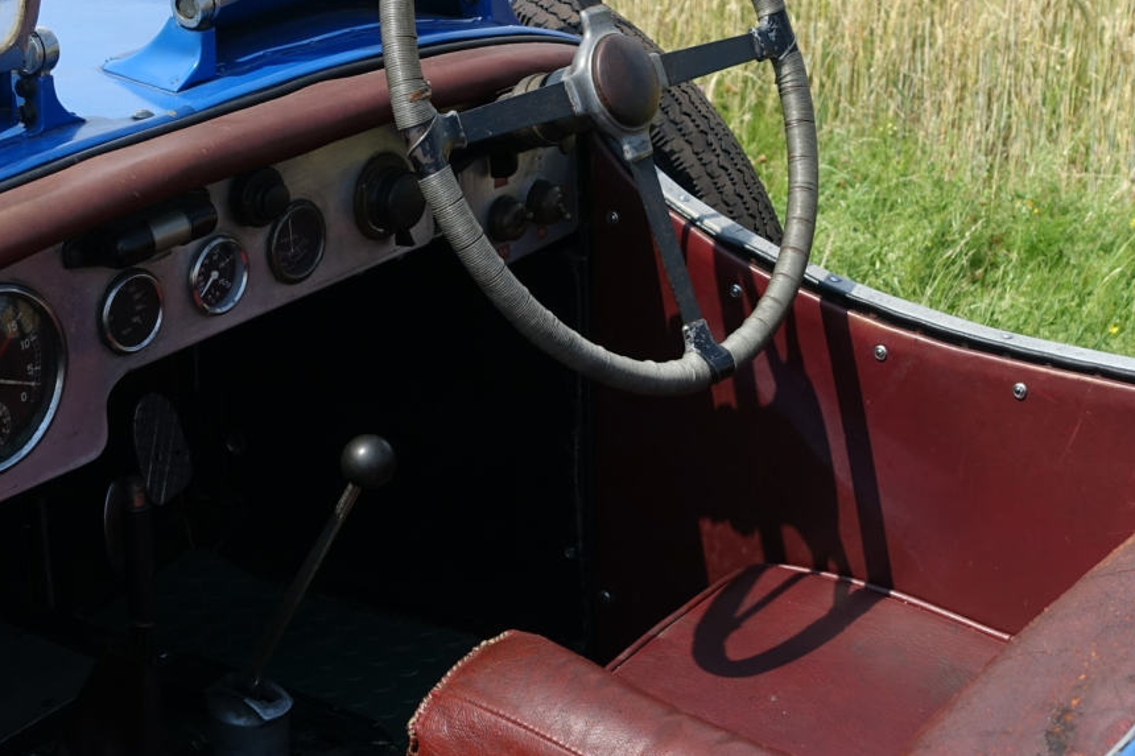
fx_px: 2553
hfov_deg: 25.0
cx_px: 424
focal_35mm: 81
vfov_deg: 16.8
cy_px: 408
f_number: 4
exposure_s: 1/100
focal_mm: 15.74
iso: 125
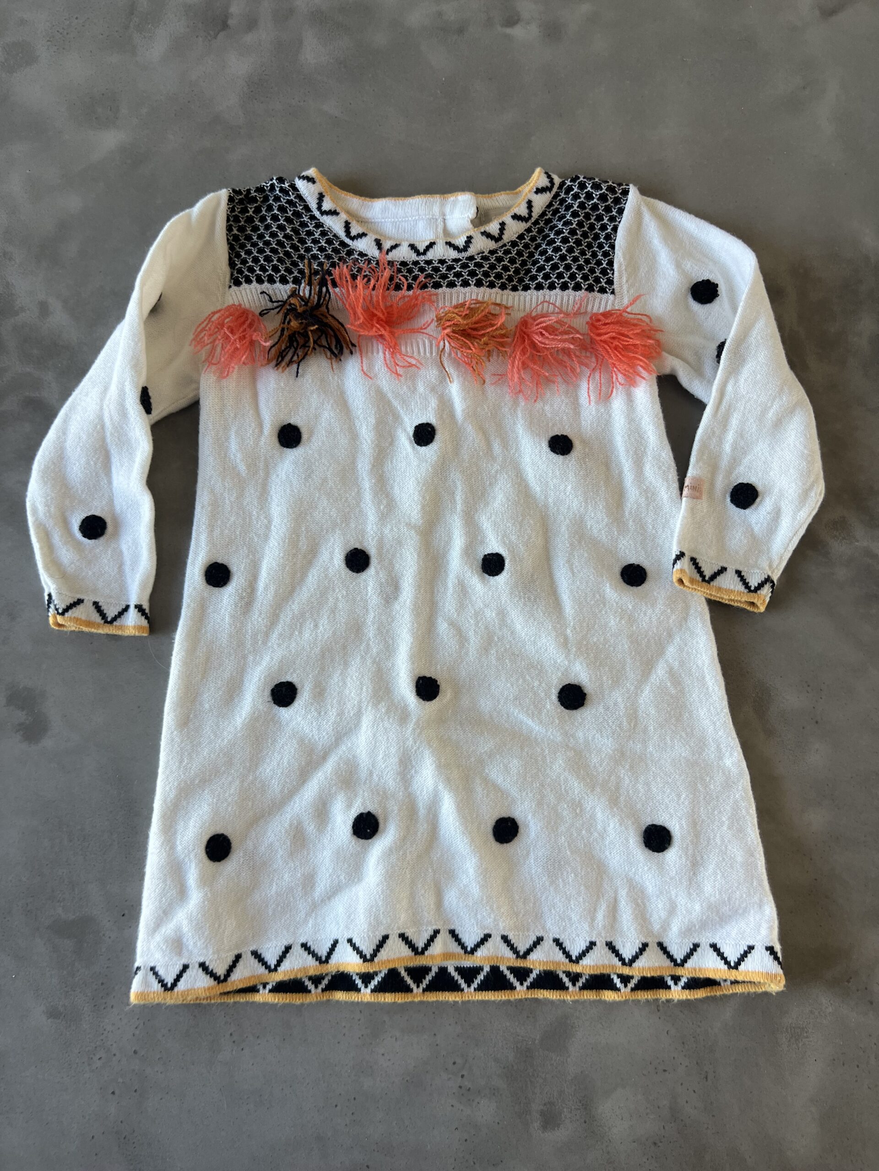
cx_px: 440
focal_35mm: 26
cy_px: 586
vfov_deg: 67.3
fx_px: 880
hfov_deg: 53.1
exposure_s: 1/120
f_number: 1.5
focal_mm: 5.7
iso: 64
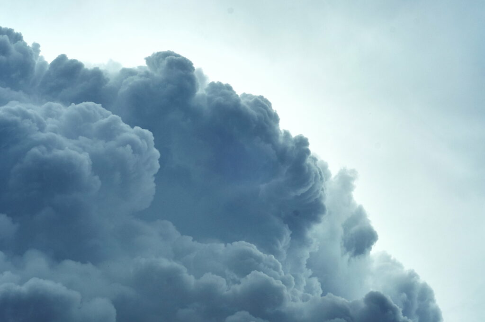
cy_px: 161
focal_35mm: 75
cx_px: 242
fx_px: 1009
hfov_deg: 27.0
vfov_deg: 18.1
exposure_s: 1/200
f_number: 10
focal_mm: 50
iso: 200
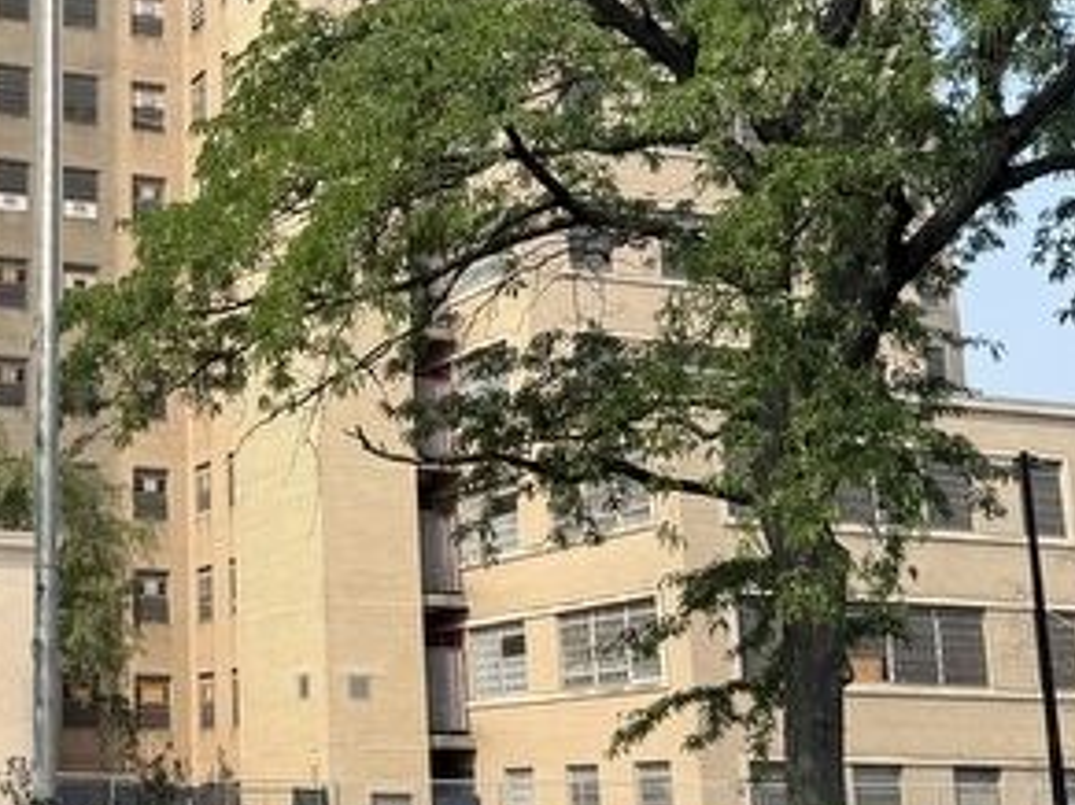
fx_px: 2049
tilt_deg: +14.1
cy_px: 314
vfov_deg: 22.2
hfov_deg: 27.9
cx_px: 33
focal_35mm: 66
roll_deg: -1.6
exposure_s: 1/2703
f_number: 1.78
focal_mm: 6.76
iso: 80
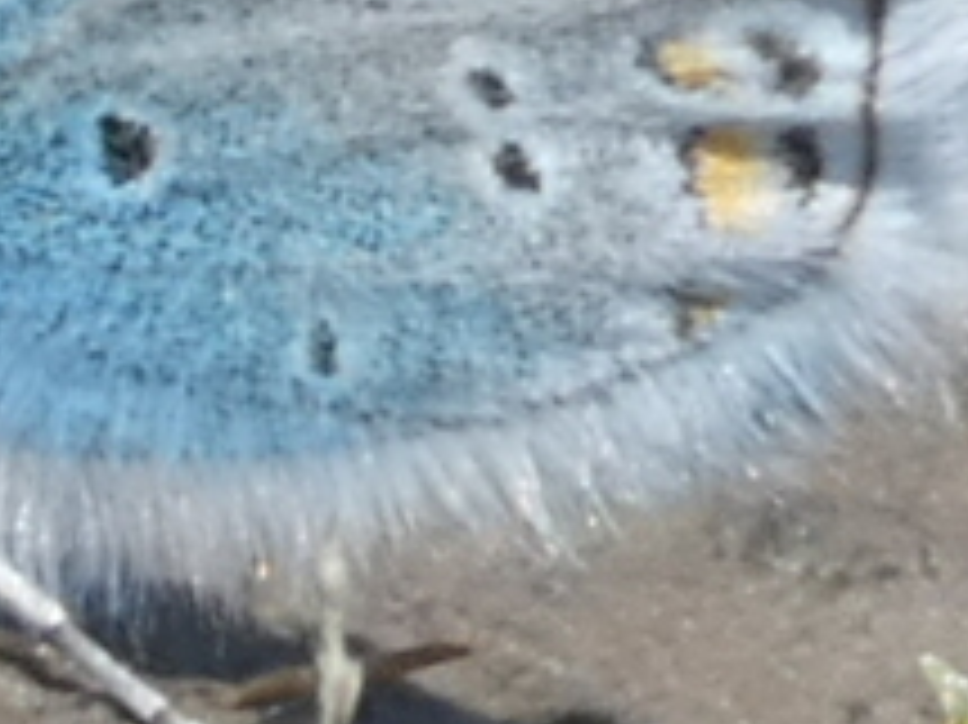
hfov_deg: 2.9
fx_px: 18781
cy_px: -468
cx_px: -97
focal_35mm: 672
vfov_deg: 2.2
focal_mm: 30.2
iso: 80
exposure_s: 1/125
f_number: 5.5
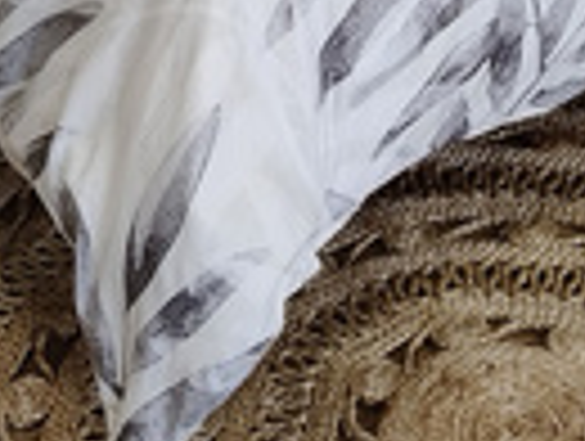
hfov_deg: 16.4
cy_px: -436
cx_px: 302
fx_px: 2032
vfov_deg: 11.2
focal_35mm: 120
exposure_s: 1/100
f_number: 1.8
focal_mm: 4.84
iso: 320
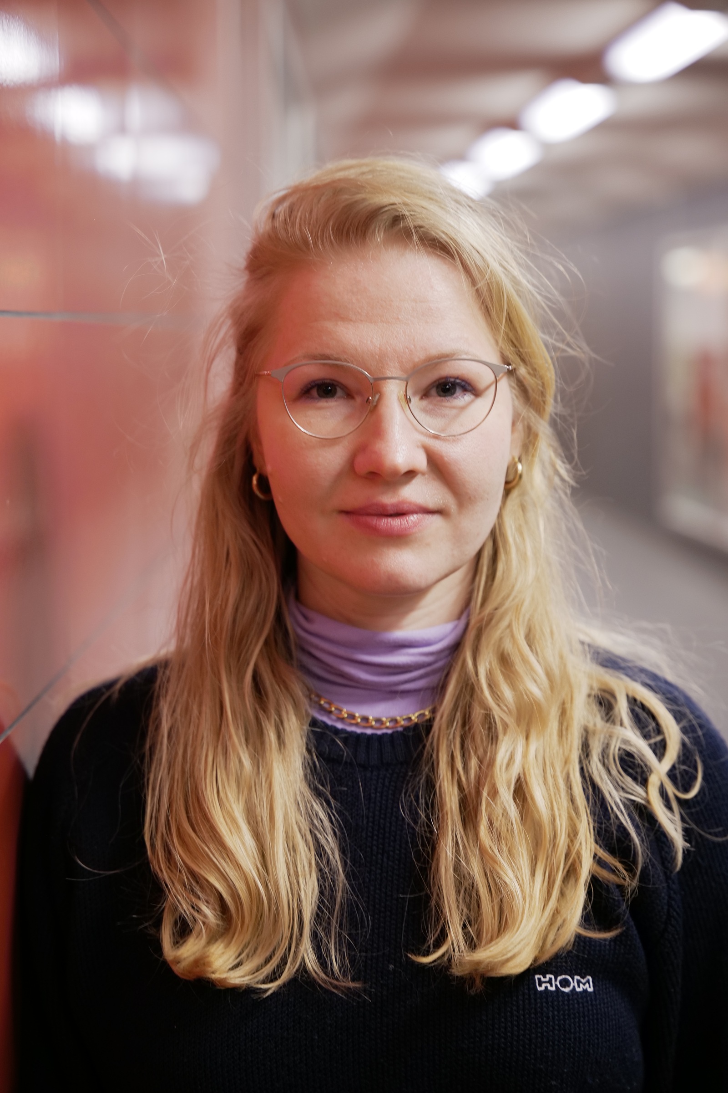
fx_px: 2123
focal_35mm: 70
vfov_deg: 28.8
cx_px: 364
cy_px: 546
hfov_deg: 19.5
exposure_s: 1/80
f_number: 2.8
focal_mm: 70
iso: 1250
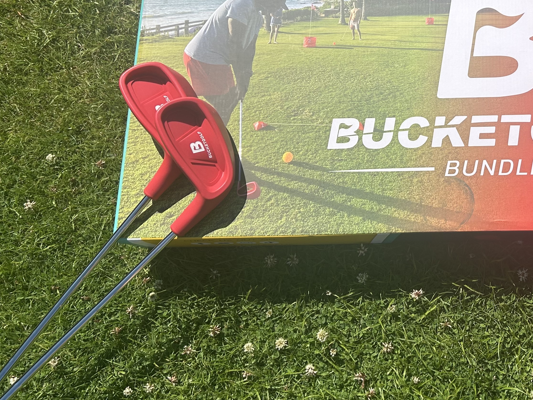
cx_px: 474
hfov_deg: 37.9
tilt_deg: -74.9
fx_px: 724
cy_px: 124
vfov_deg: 30.6
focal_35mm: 47
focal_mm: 5.7
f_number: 1.5
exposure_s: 1/6211
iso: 50
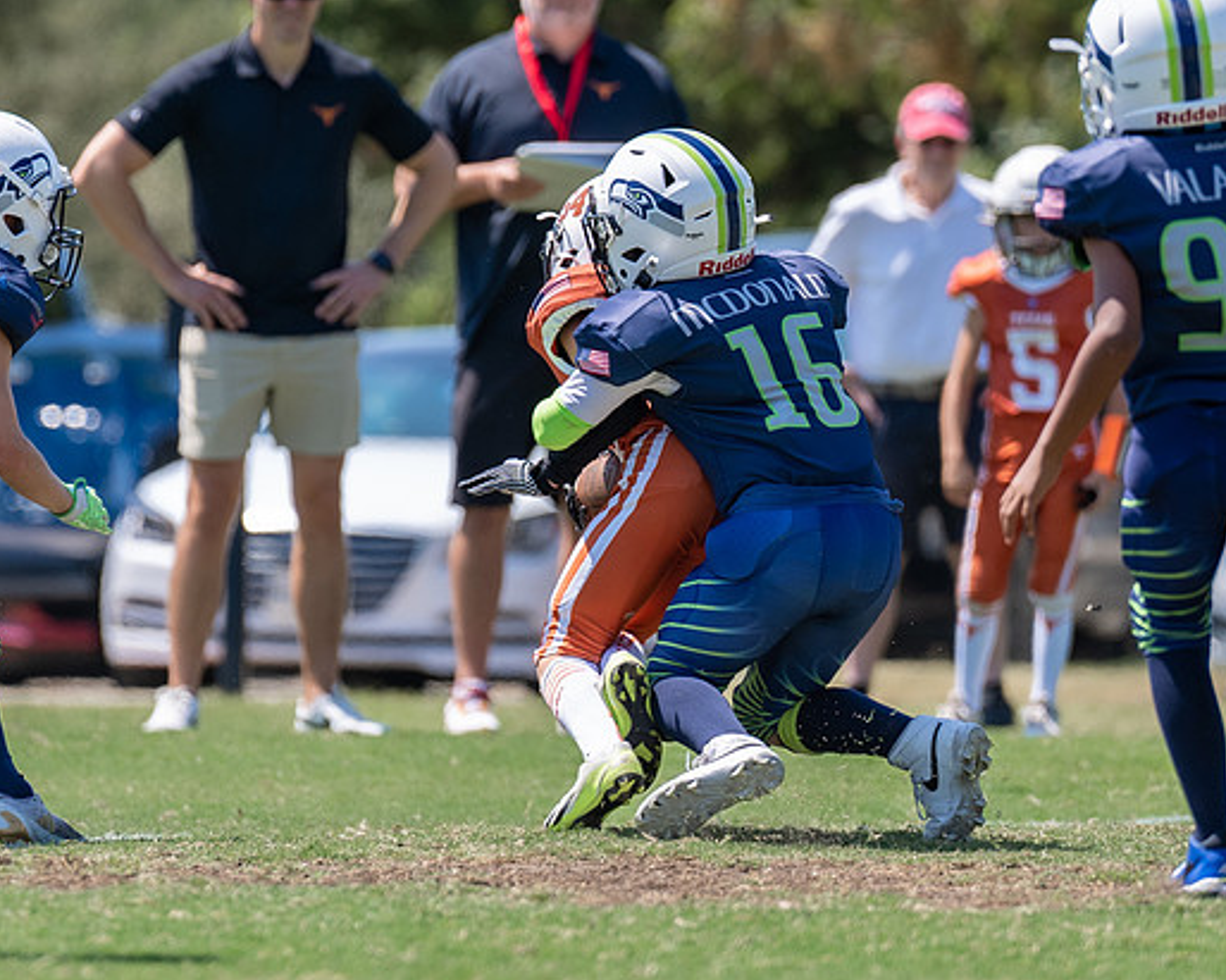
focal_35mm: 631
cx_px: 567
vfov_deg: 2.5
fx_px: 22891
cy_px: 422
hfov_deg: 3.1
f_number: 2.8
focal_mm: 200
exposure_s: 1/1250
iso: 100
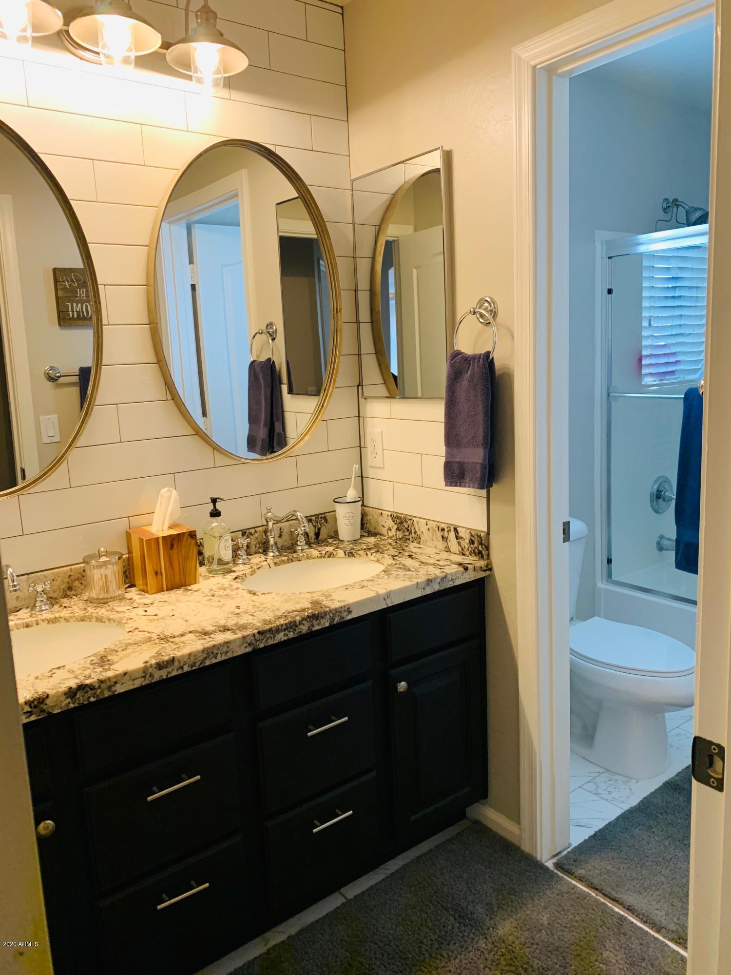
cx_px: 366
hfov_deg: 53.1
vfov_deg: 67.3
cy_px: 488
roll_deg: +2.1
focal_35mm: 26
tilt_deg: -9.3
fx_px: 732
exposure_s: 1/60
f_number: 1.8
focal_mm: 4.25
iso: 160
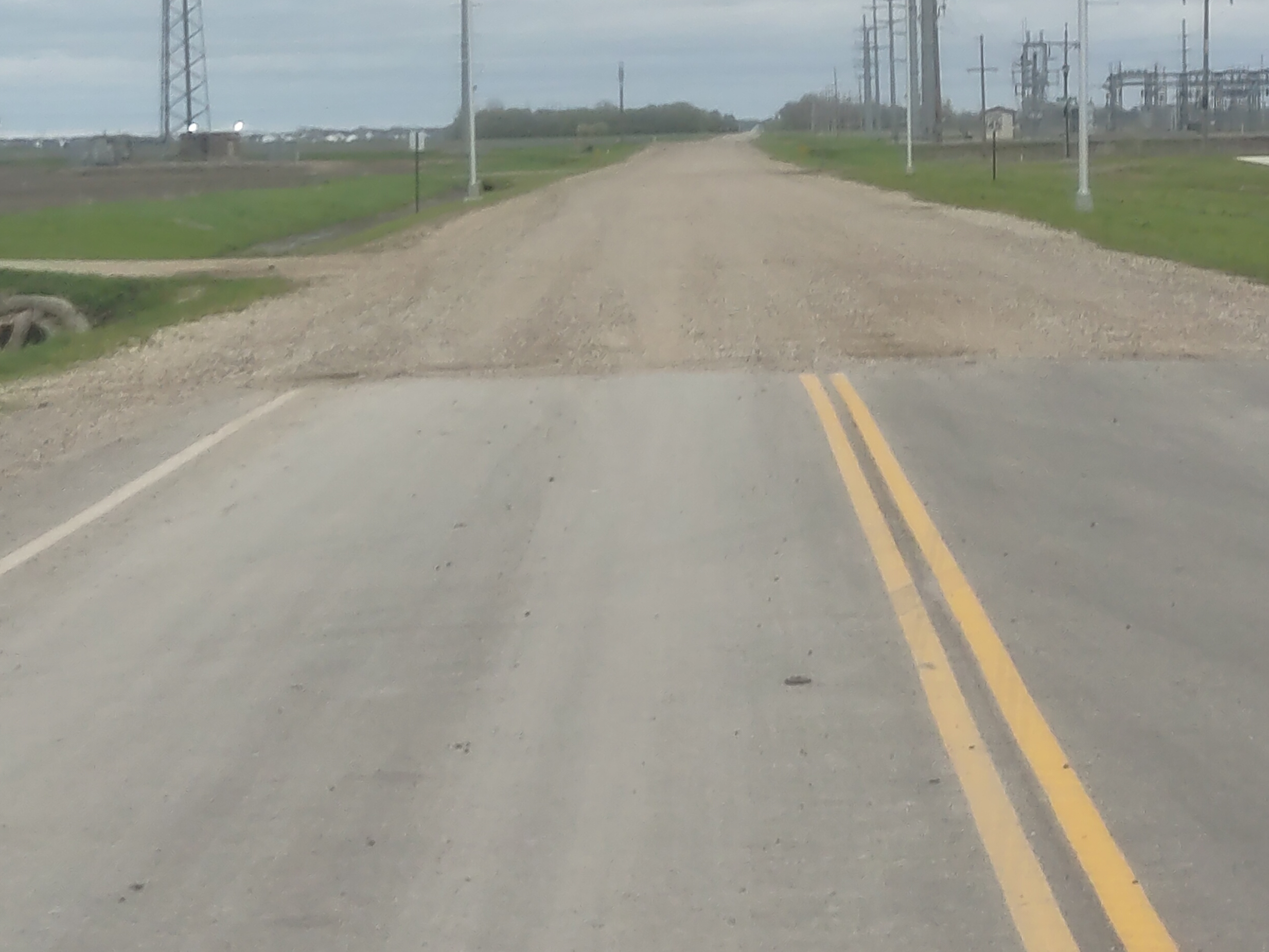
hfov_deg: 14.6
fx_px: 4949
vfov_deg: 10.9
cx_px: 872
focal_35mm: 135
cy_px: 177
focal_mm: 4.7
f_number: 1.79
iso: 50
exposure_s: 1/147
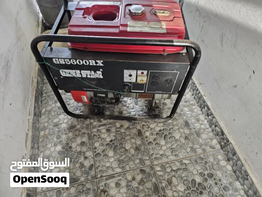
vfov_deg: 58.9
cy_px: 98
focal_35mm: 23
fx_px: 174
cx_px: 131
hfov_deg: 73.9
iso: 640
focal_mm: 6.3
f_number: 1.7
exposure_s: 1/50
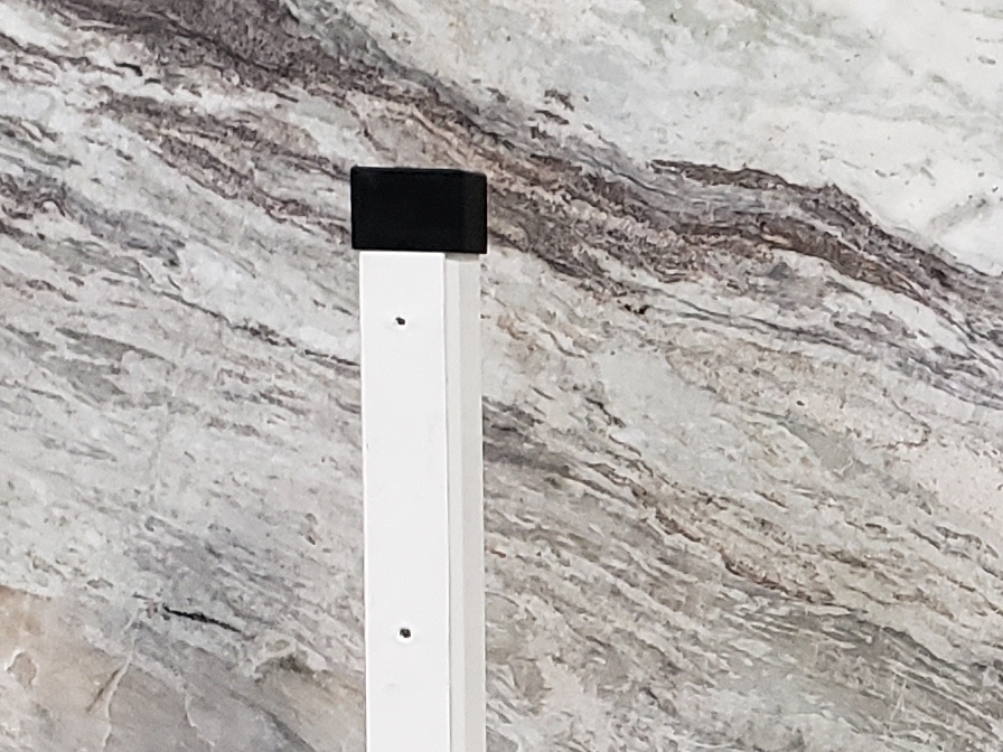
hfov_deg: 15.6
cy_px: 796
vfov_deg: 12.5
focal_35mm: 117
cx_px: 1460
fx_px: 3390
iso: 250
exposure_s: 1/40
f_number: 2.4
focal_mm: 4.3
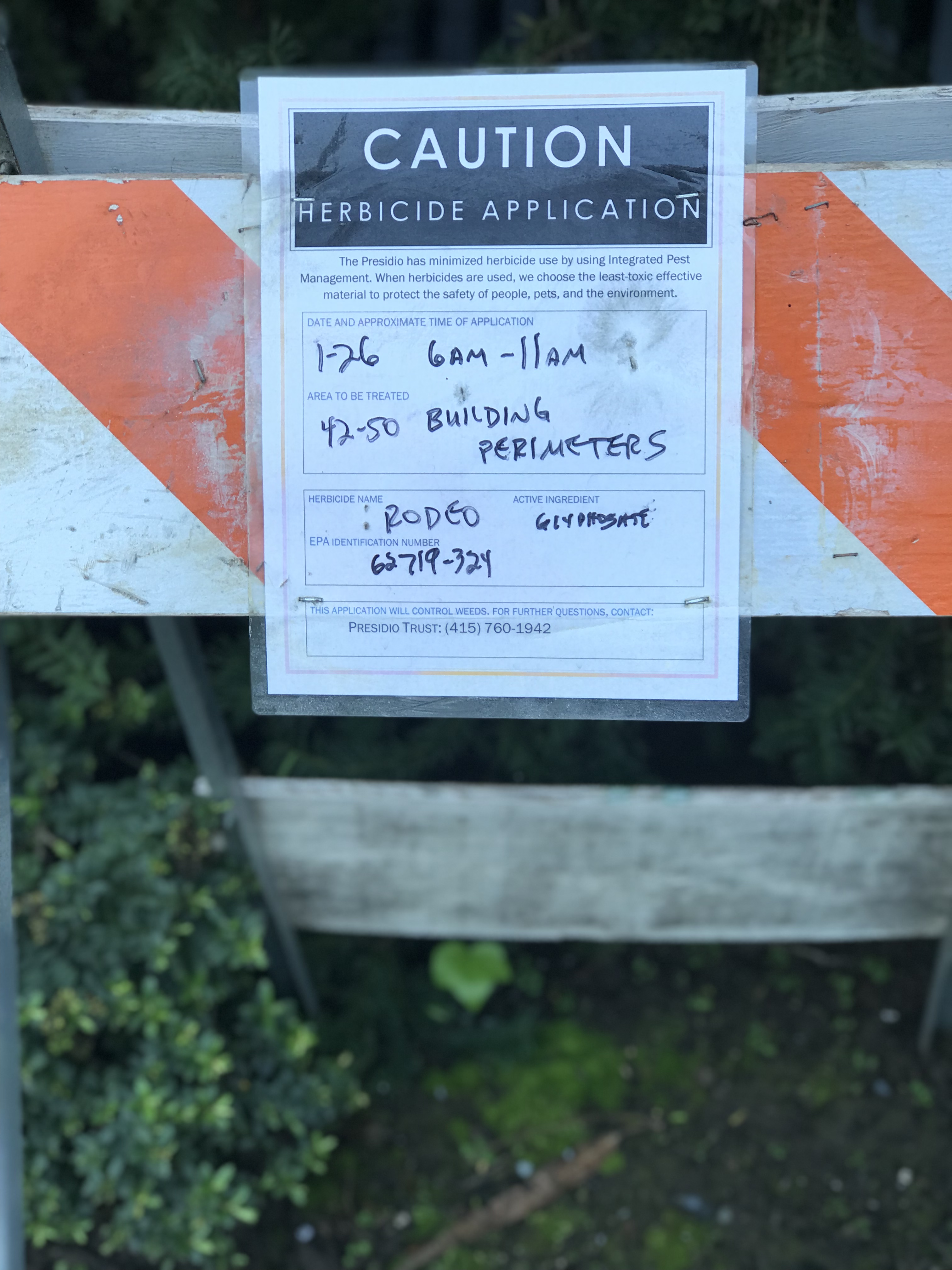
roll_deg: -3.1
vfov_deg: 33.8
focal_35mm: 57
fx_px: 2090
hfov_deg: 25.7
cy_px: 635
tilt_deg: -22.7
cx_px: 476
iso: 20
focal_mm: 6.6
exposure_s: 1/103
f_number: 2.8
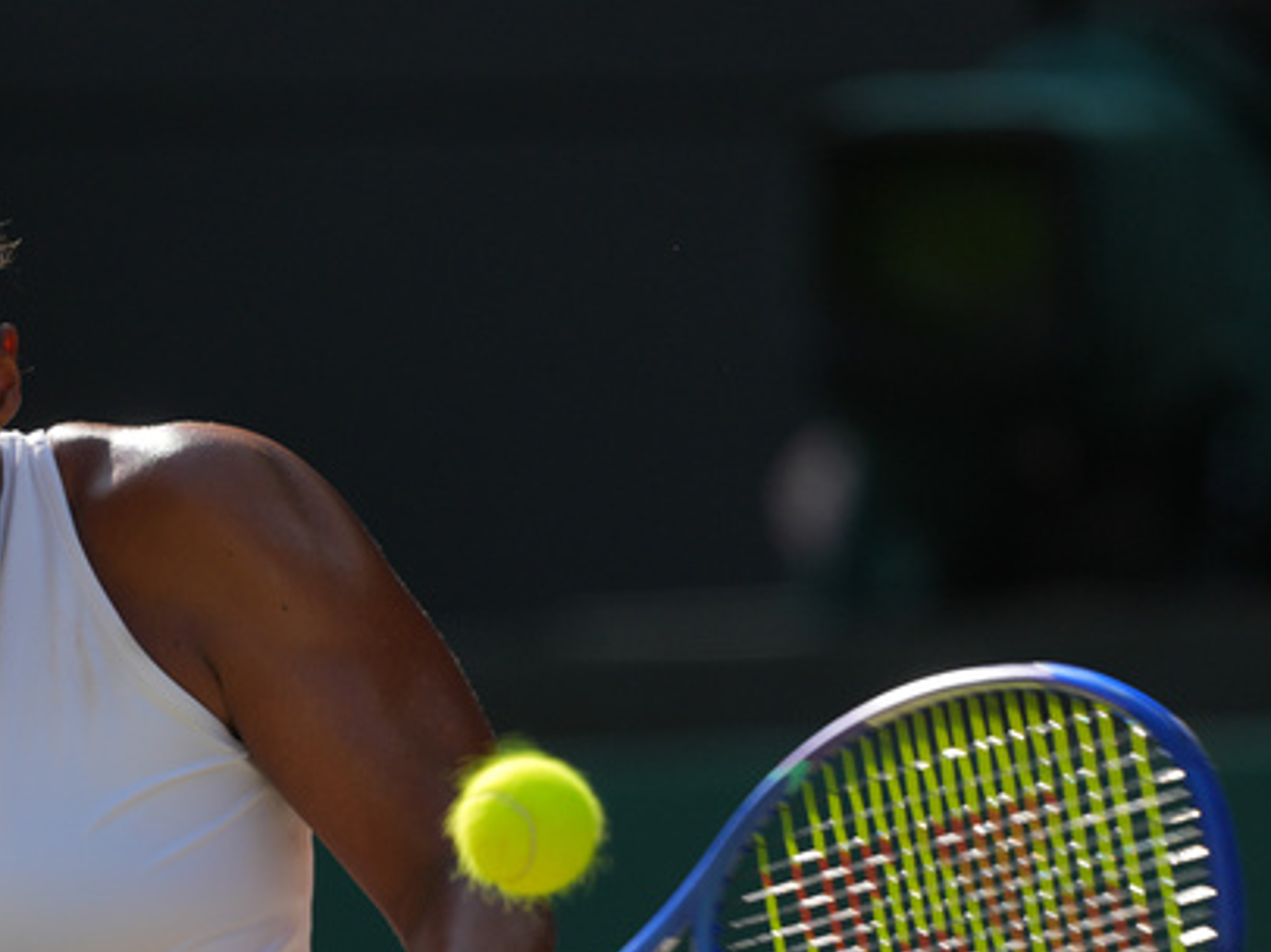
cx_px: 213
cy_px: 1002
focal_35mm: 728
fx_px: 26714
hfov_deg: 2.7
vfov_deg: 2.0
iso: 200
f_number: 2.8
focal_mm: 300
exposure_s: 1/2500
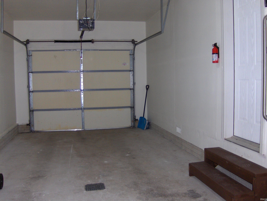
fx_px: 270
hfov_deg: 52.6
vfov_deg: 40.8
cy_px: 100
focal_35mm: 35
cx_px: 134
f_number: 2.8
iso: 100
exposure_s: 1/60
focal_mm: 7.5
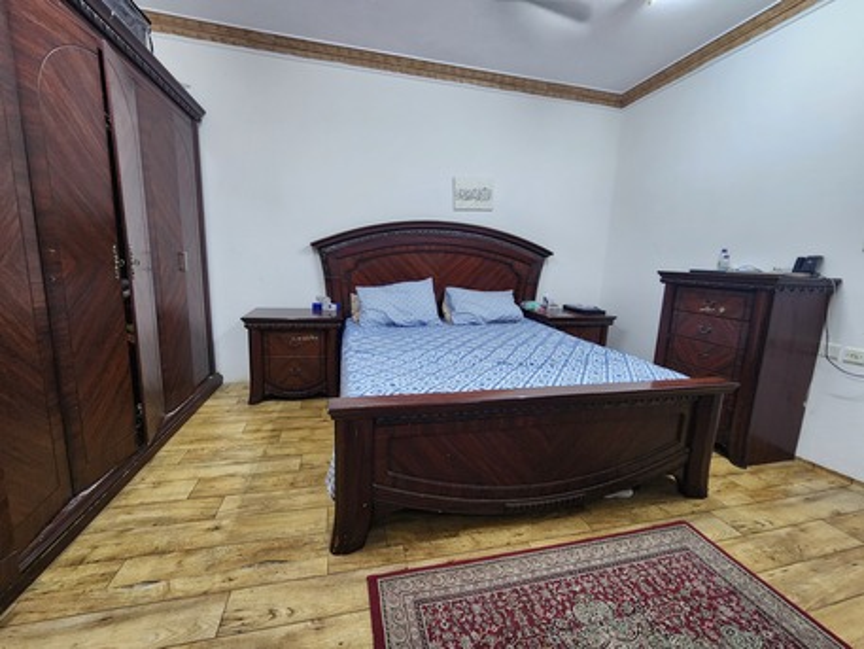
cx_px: 432
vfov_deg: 89.9
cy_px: 324
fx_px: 325
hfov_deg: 106.2
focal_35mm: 13
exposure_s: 1/60
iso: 320
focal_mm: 2.2
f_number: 2.2
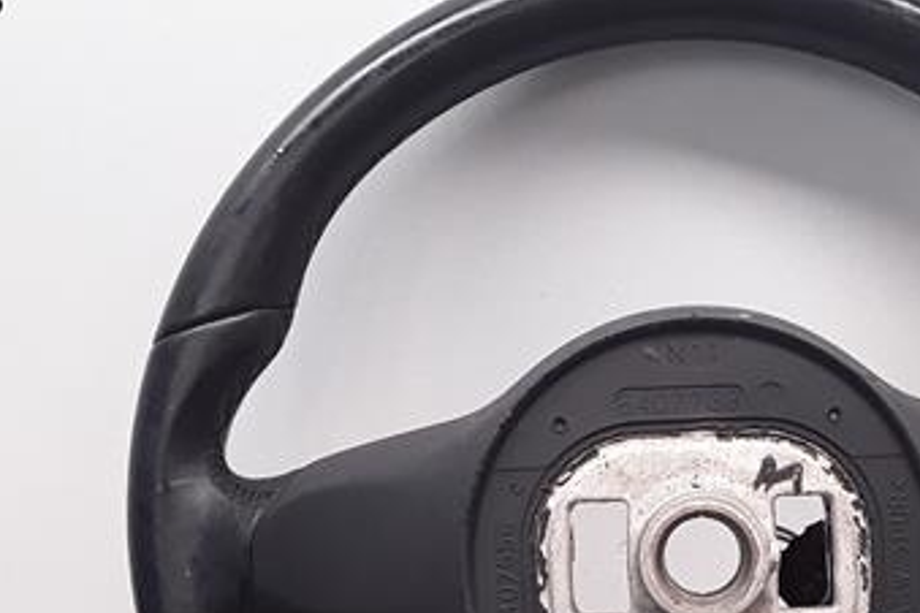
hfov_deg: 35.7
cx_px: 649
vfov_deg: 24.1
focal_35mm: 55
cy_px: 518
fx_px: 1405
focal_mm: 2.91
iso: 100
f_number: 1.9
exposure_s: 1/100
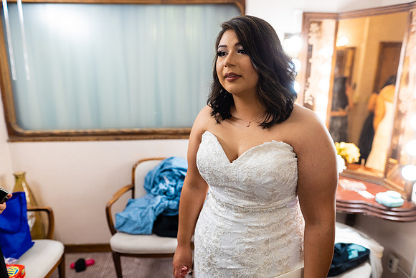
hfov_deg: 73.7
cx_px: 208
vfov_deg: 53.2
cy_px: 139
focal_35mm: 24
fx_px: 277
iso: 500
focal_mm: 24
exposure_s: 1/160
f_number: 2
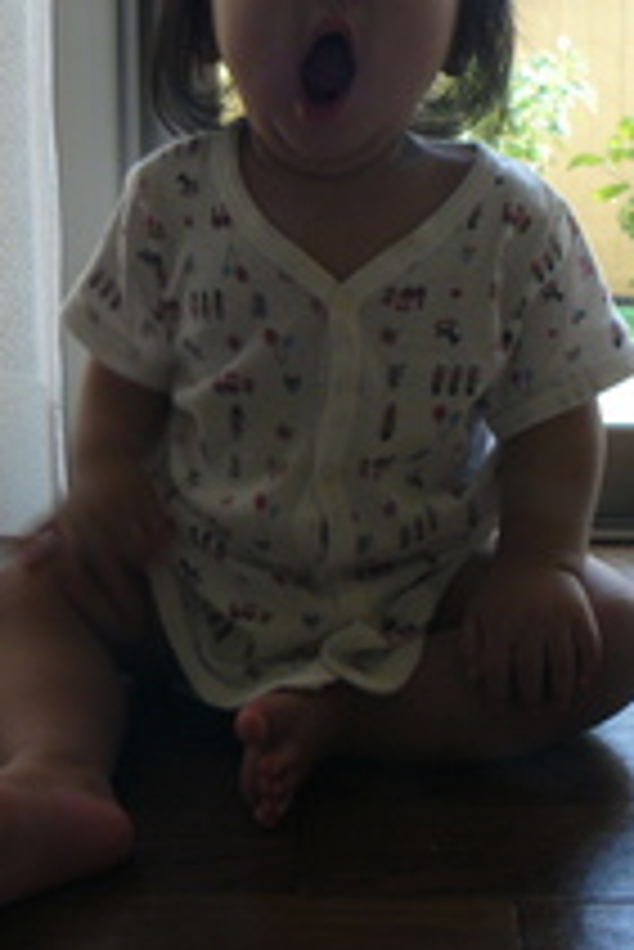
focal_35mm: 71
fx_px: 1872
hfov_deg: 19.2
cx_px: 252
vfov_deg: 28.3
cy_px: 351
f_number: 2.8
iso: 100
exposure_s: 1/30
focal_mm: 6
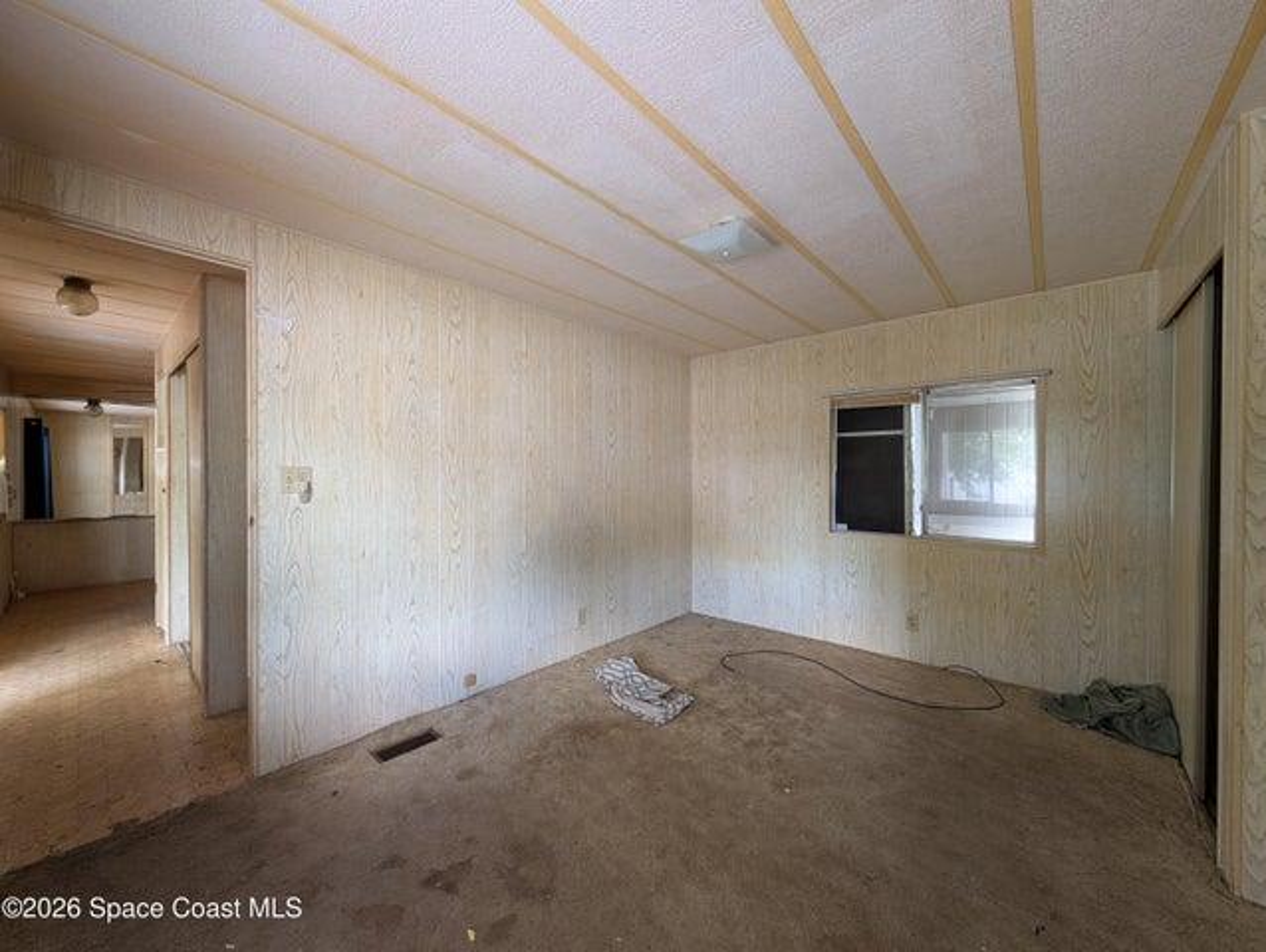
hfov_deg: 110.5
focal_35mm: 12
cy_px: 476
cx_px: 633
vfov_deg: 94.6
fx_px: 439
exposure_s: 1/7.55
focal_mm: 2.02
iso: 55
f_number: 1.7
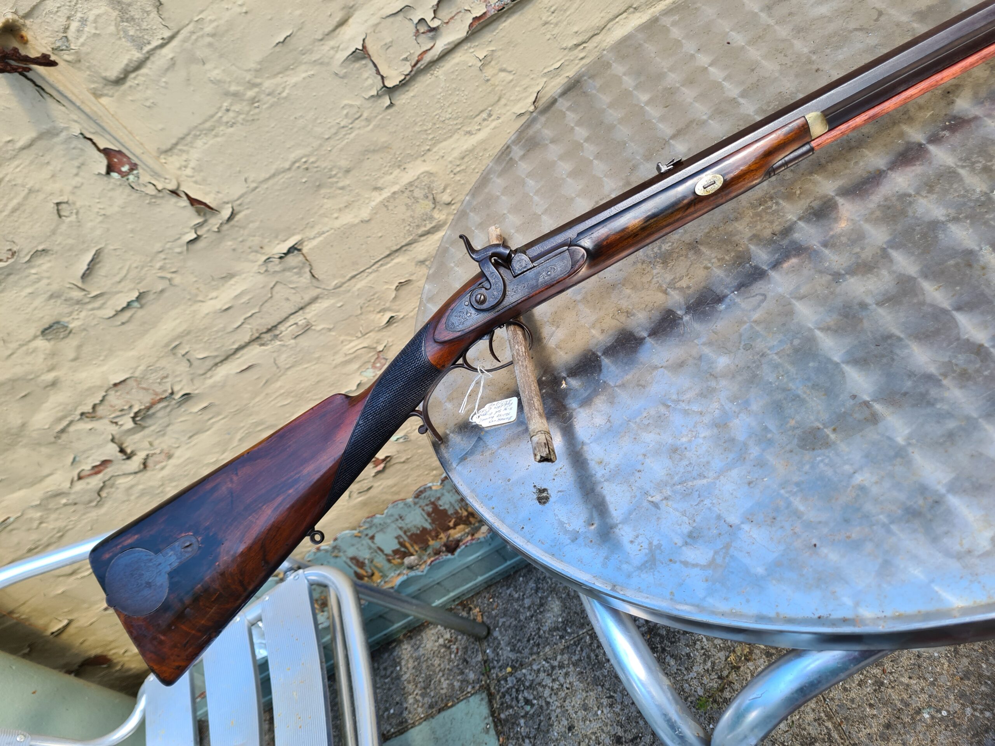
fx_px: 747
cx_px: 498
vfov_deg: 53.1
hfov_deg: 67.3
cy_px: 373
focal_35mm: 26
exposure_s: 1/322
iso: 50
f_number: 1.8
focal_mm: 5.4
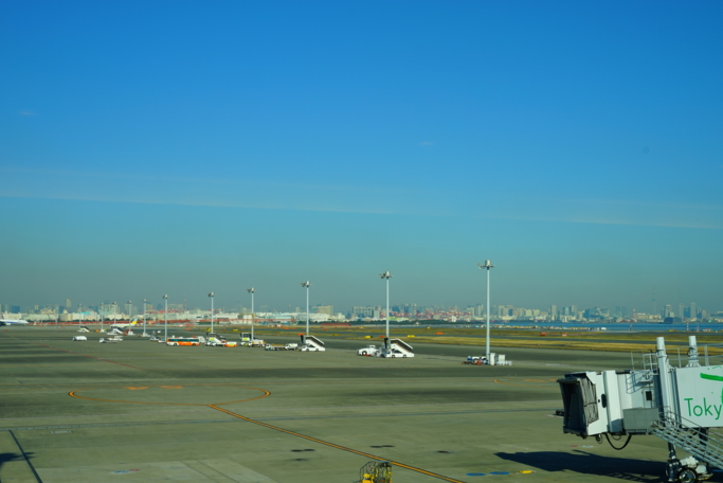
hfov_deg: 41.0
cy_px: 282
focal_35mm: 48
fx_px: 964
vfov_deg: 28.1
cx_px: 419
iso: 100
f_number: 11
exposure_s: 1/125
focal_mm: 41
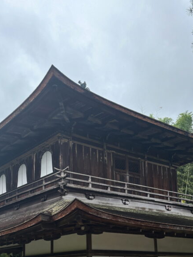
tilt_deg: +10.2
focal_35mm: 46
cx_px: 84
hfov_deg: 31.5
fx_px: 342
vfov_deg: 39.1
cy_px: 217
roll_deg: +0.9
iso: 50
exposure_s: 1/1949
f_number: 1.6
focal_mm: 5.96
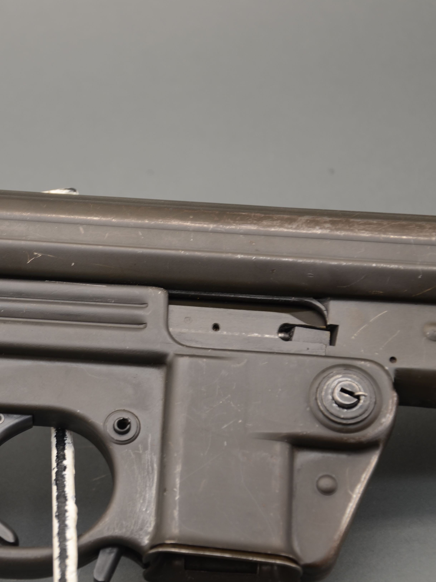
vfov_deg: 13.7
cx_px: 72
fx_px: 2418
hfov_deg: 10.3
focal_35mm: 144
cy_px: 291
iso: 100
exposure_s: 1/15
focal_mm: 66
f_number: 5.3
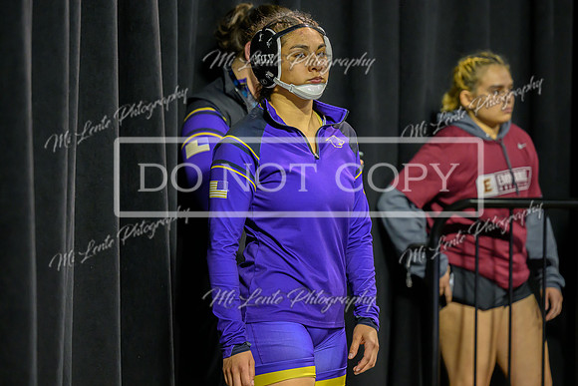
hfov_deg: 12.7
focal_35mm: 162
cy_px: 160
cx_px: 301
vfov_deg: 8.5
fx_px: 2597
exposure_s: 1/400
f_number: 2.8
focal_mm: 135
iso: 3200
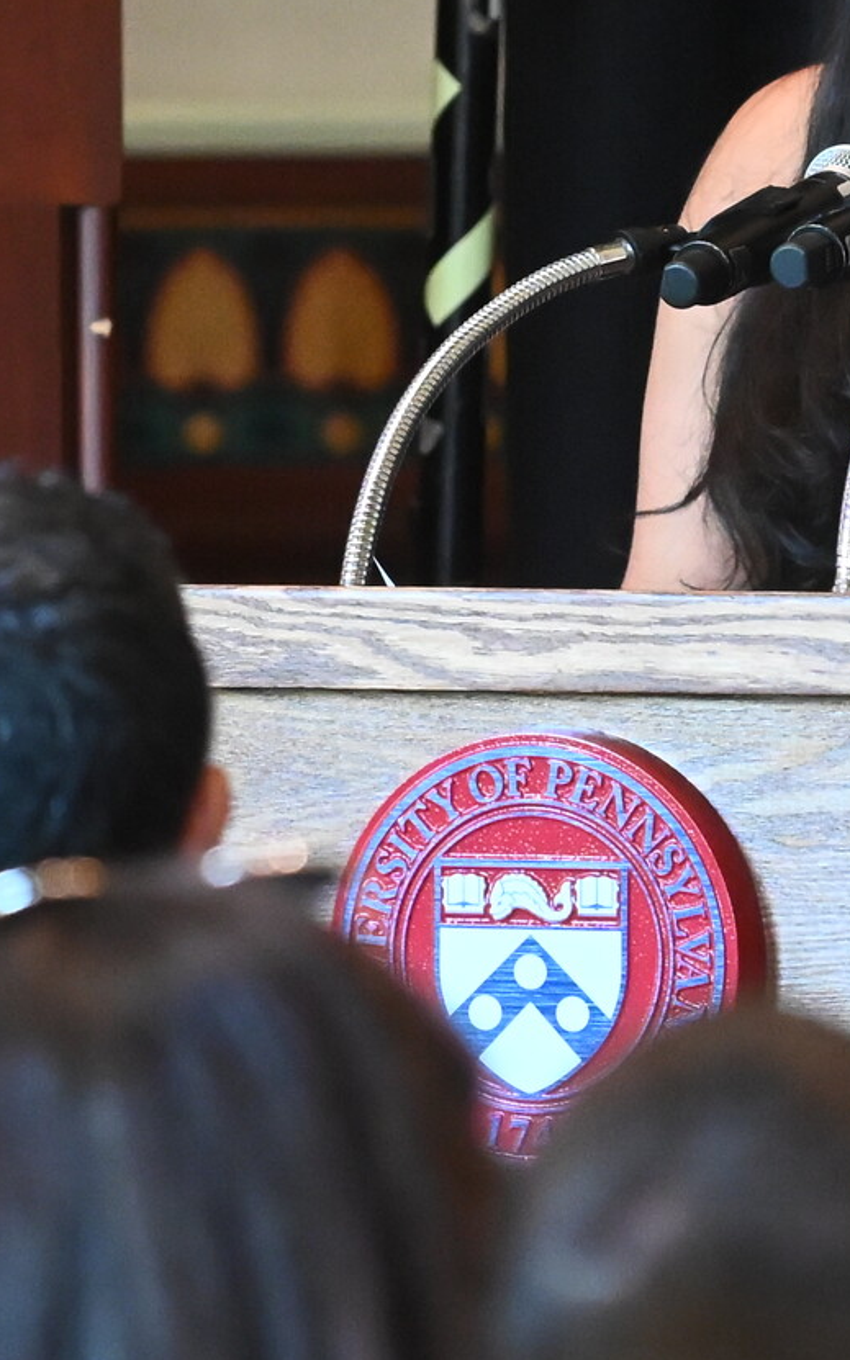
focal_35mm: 736
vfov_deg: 2.9
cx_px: 727
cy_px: 442
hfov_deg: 1.8
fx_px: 27294
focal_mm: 200
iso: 8000
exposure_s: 1/125
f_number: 4.5
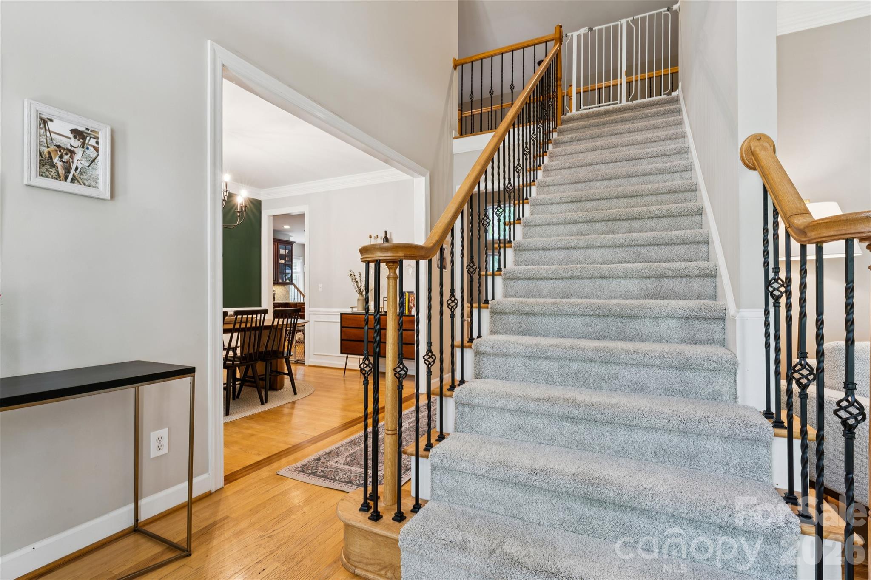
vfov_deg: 71.1
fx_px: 406
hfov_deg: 94.0
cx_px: 436
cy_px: 290
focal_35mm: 17
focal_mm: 16.8
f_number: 13
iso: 100
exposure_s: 1
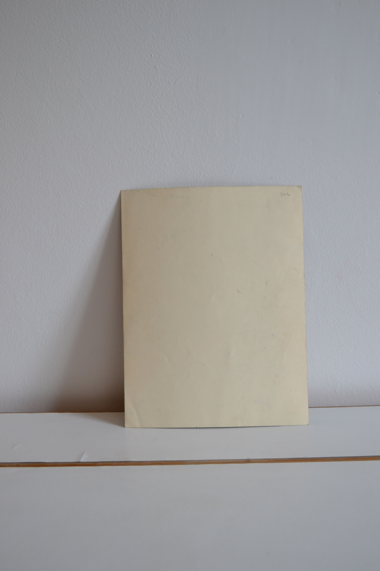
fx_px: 617
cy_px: 286
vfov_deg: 49.6
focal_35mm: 39
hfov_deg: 34.2
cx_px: 190
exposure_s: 1/100
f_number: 5
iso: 400
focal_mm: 26
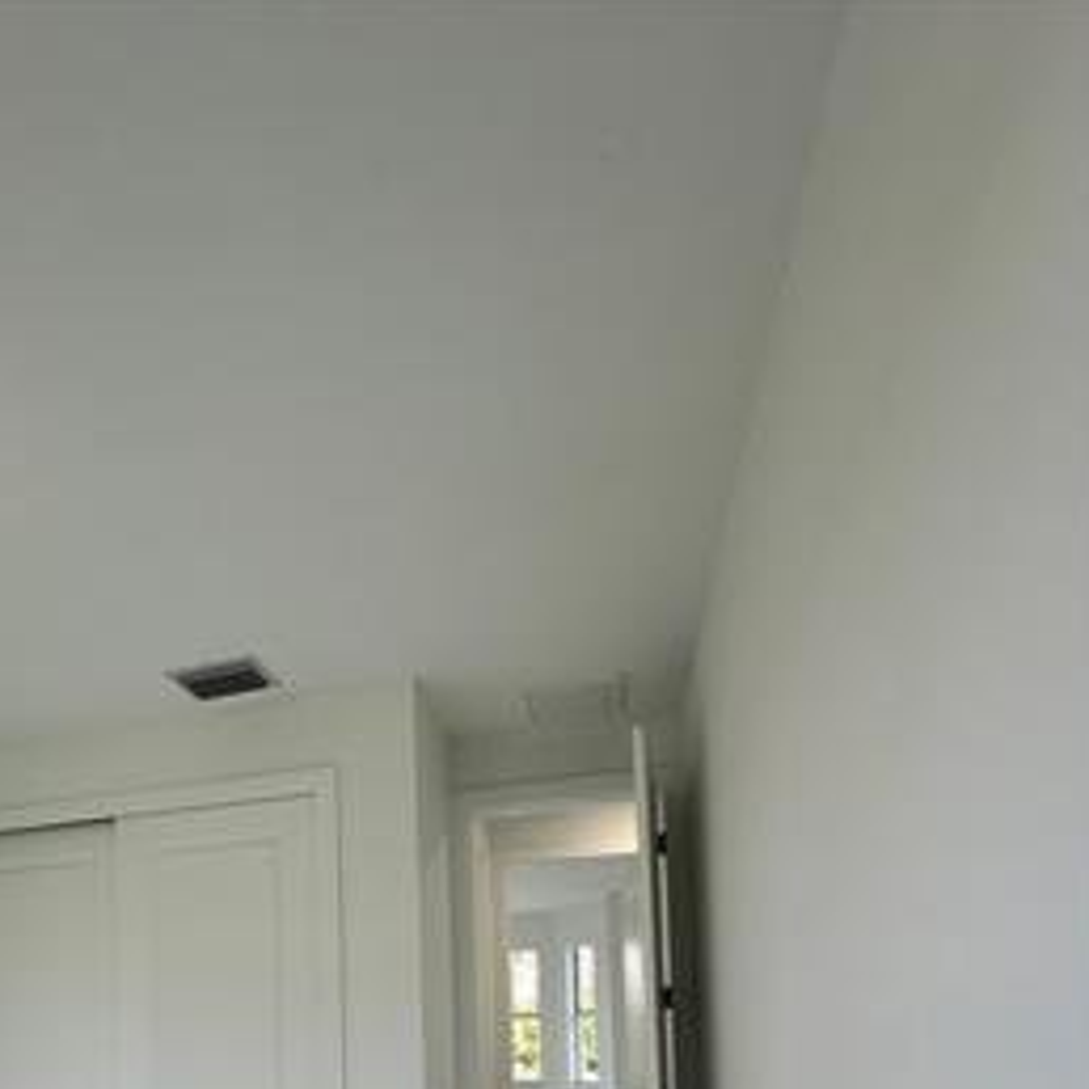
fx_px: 819
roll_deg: +0.1
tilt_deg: +3.8
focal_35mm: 23
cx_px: 346
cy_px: 1005
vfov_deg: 56.7
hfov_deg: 65.1
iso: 80
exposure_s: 1/120
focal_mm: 2.22
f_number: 2.2
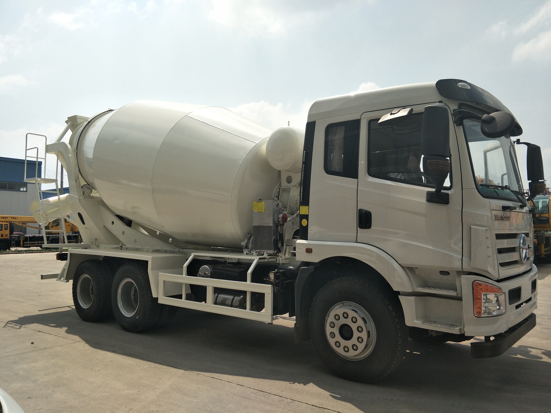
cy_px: 206
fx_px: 350
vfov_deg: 61.1
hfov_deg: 76.4
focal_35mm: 22
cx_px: 276
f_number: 1.7
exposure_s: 1/2667
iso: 34
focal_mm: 3.79
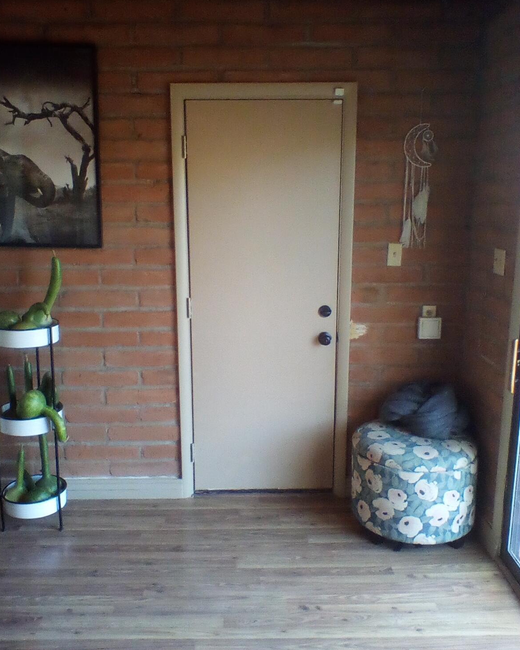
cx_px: 256
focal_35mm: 33
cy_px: 336
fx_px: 635
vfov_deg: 54.2
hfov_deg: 44.6
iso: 233
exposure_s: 1/20
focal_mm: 2.38
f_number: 2.4
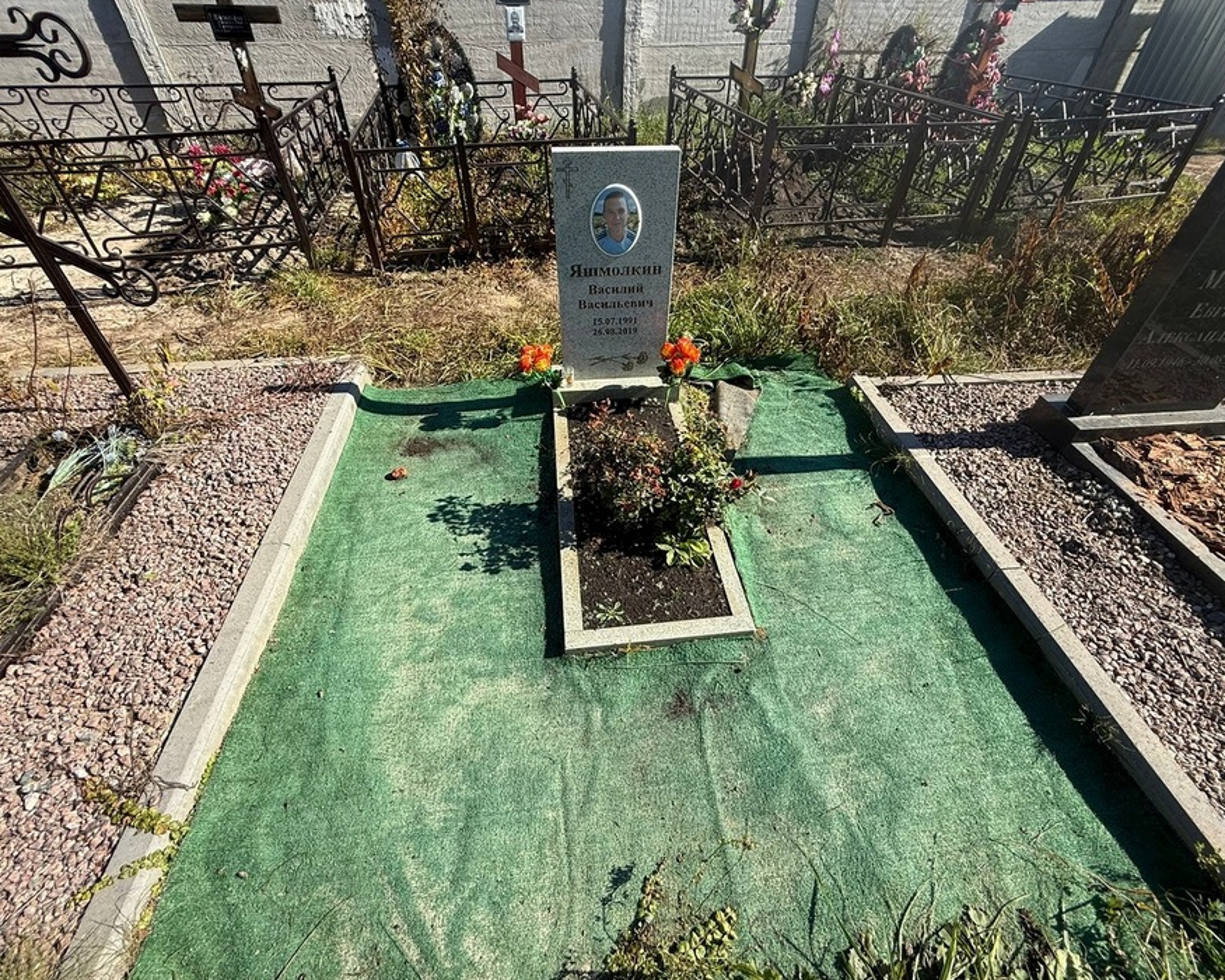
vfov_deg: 80.4
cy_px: 476
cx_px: 617
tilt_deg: -37.6
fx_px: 580
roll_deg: +0.1
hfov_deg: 93.1
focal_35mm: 16
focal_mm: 2.22
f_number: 2.2
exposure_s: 1/1145
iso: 50
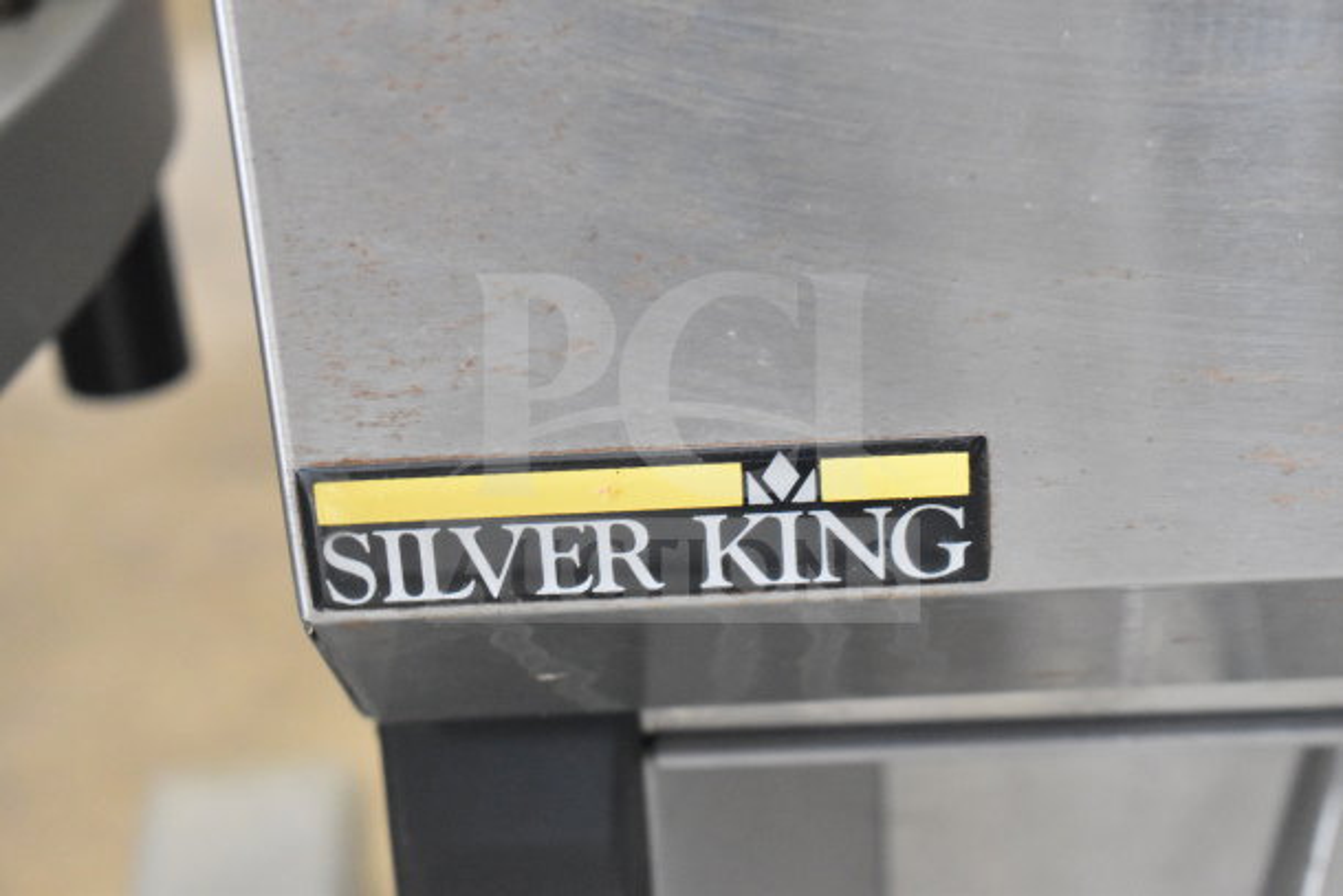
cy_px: 448
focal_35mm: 72
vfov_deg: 18.9
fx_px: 2686
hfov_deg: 28.1
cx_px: 672
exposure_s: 1/80
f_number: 5.3
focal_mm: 48
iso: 6400
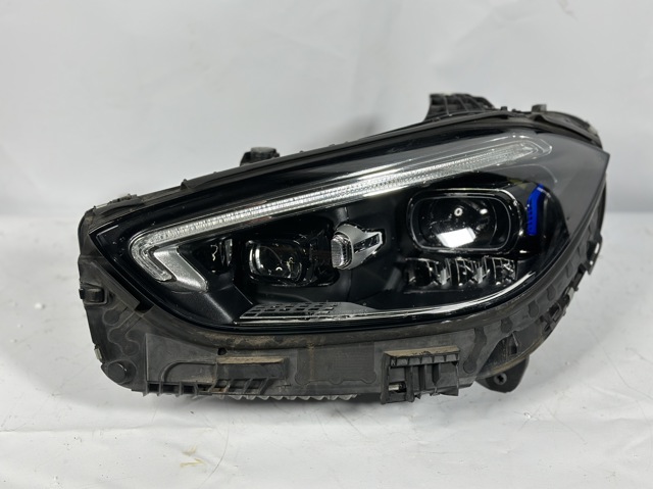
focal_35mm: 48
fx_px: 905
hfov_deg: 39.7
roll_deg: -3.0
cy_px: 244
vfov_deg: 30.2
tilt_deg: -28.9
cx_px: 326
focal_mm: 6.86
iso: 100
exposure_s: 1/100
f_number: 1.78
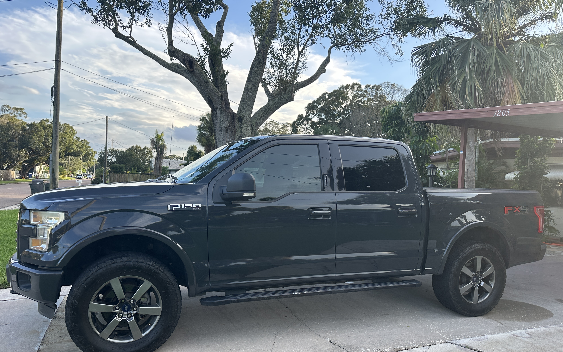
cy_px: 201
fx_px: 399
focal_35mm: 26
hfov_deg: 70.4
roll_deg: -2.6
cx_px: 287
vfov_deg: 47.5
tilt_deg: -2.5
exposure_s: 1/663
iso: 80
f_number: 1.78
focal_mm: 6.86
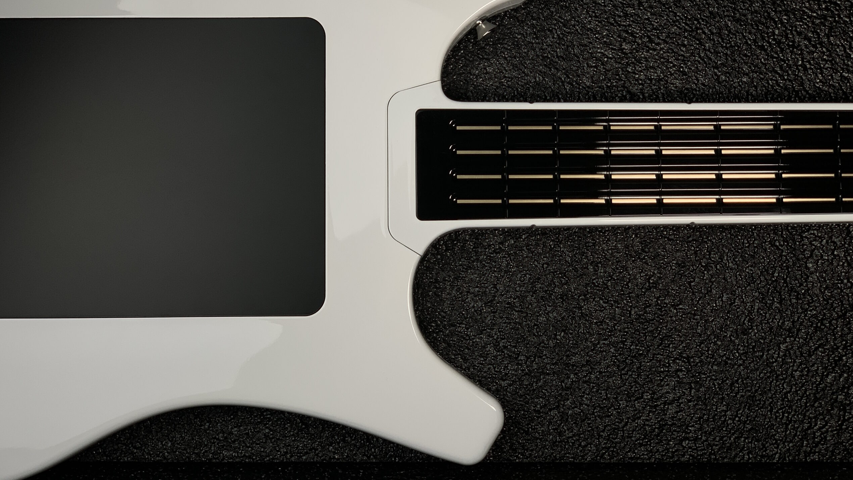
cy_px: 170
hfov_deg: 36.6
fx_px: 1289
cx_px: 427
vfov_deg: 21.0
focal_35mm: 57
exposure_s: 1/90
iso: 20
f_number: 2.4
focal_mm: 6
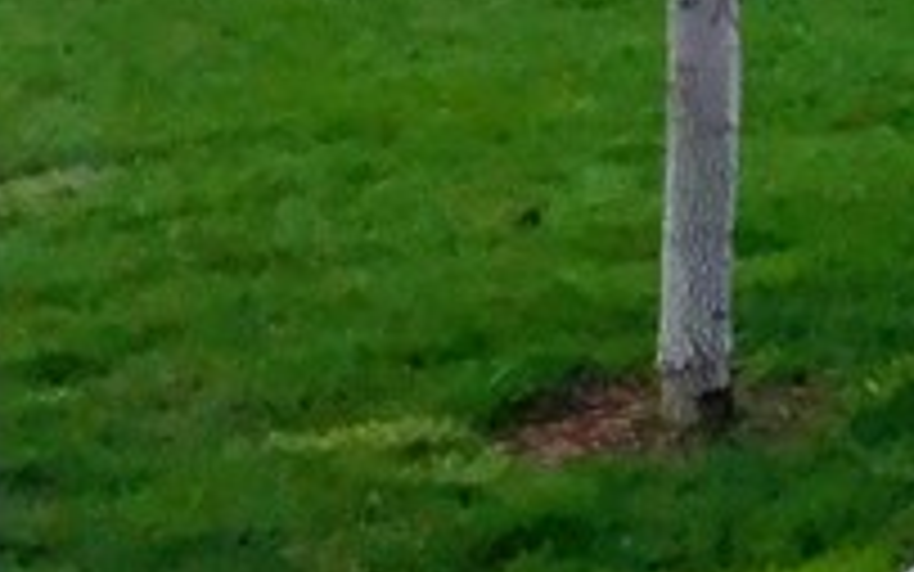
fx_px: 4136
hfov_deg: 10.8
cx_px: 2148
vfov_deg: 7.6
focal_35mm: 166
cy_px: -536
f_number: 2.4
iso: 25
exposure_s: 1/2037
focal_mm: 3.3
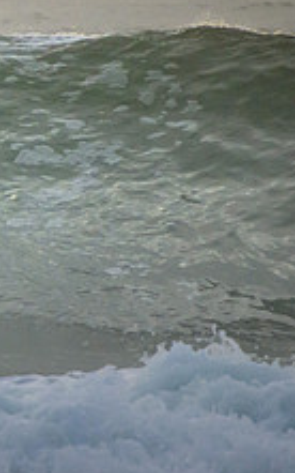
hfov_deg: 0.9
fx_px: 18922
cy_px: 107
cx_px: -433
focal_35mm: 1470
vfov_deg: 1.4
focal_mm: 400
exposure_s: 1/2000
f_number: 5.6
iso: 1600
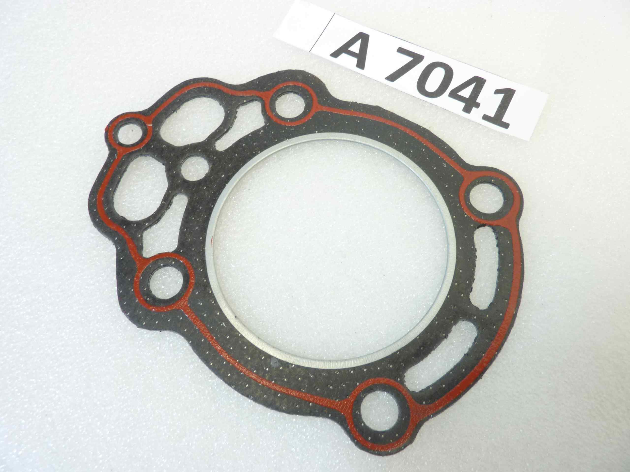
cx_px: 315
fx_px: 455
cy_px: 236
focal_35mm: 25
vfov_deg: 54.9
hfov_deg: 69.4
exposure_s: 1/15
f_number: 3.3
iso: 80
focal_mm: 4.1
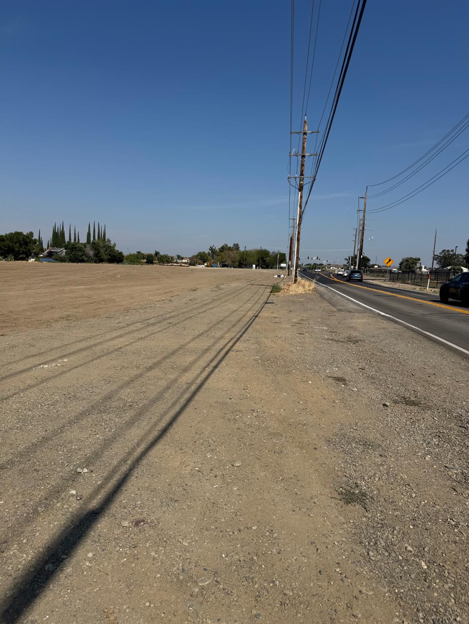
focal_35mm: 24
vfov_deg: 71.6
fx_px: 433
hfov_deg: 56.8
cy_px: 312
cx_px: 234
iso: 80
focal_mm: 6.76
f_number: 1.78
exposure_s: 1/7937
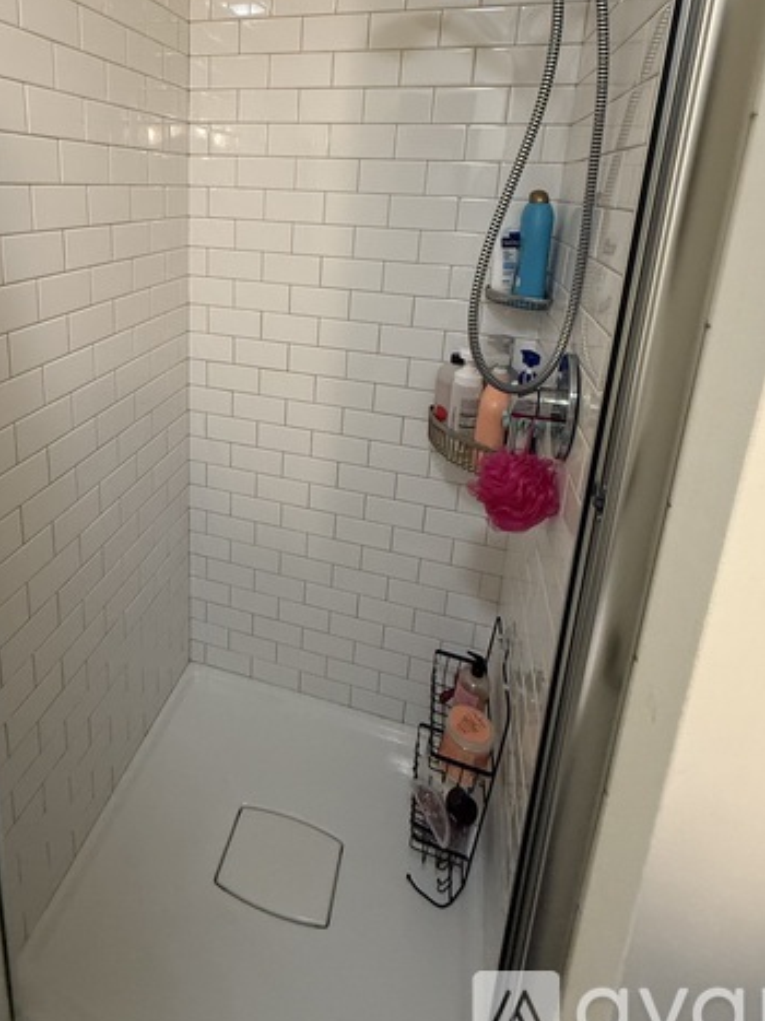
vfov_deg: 78.7
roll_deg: -2.2
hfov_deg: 64.8
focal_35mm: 20
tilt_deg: -12.9
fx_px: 590
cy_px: 329
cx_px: 280
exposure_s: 1/60
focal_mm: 2.22
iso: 320
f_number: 2.2
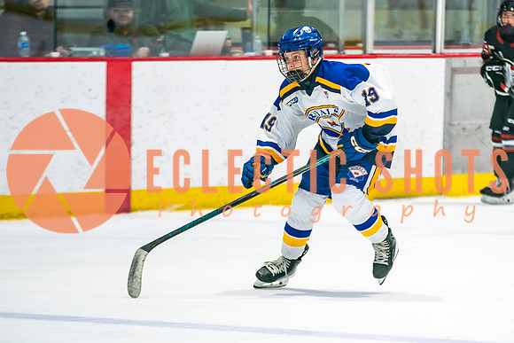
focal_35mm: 398
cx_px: 398
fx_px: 5684
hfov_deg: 5.2
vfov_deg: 3.5
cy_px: 225
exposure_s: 1/640
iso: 400
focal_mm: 200
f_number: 2.8
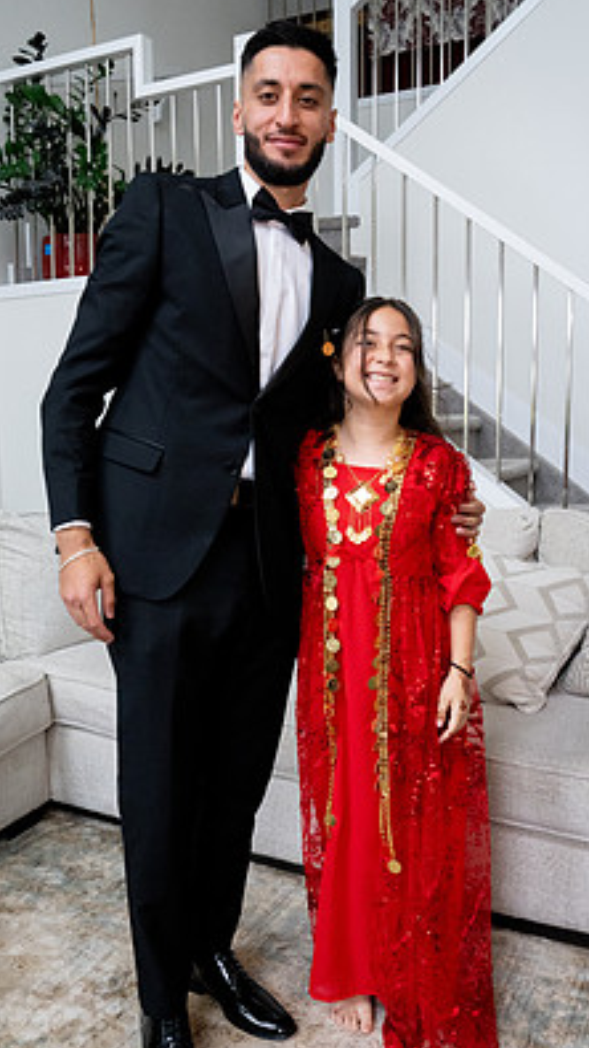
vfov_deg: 62.6
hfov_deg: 37.8
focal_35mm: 31
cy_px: 533
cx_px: 289
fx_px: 861
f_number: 9
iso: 6400
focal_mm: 26
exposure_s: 1/160
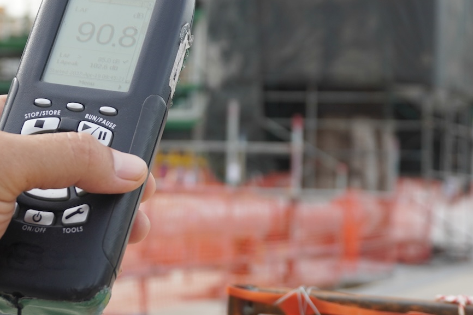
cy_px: 28
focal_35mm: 94
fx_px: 1235
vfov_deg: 14.4
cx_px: 241
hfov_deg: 21.7
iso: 100
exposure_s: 1/250
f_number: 5.6
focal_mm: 31
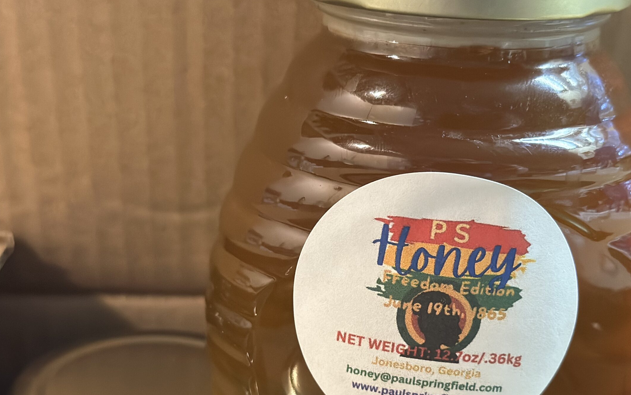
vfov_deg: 21.2
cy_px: 273
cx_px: 356
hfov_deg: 33.4
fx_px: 1049
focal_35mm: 61
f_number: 1.78
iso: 640
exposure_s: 1/40
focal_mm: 6.86
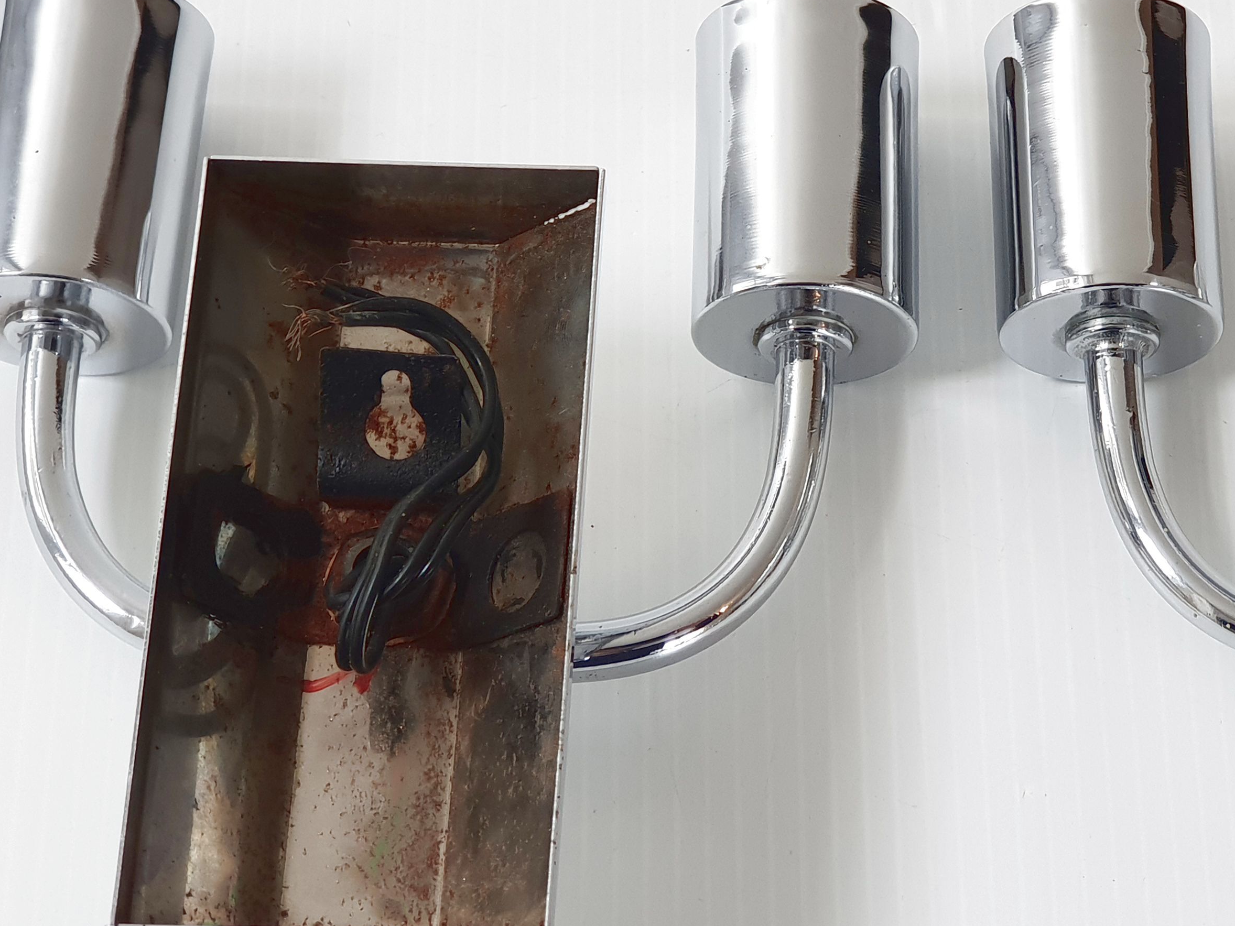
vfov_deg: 16.6
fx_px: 3175
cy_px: 424
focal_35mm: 89
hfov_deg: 21.8
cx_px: 947
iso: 50
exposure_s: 1/33
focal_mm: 6
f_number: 2.4
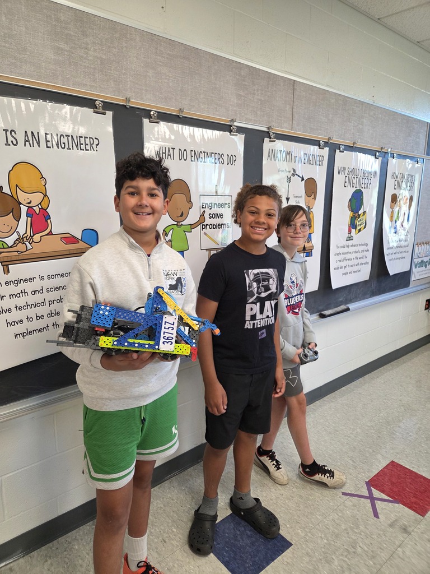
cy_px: 287
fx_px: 381
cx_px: 215
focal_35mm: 23
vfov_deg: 73.9
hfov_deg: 58.9
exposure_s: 1/120
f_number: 1.8
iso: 160
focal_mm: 5.4
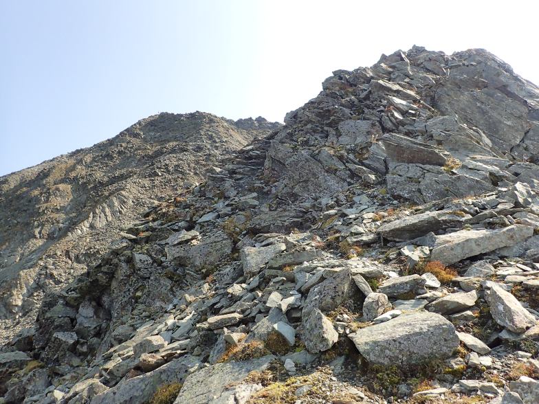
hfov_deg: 69.4
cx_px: 270
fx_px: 389
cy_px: 202
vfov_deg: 54.9
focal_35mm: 25
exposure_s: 1/1600
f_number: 2.8
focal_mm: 4.5
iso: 200
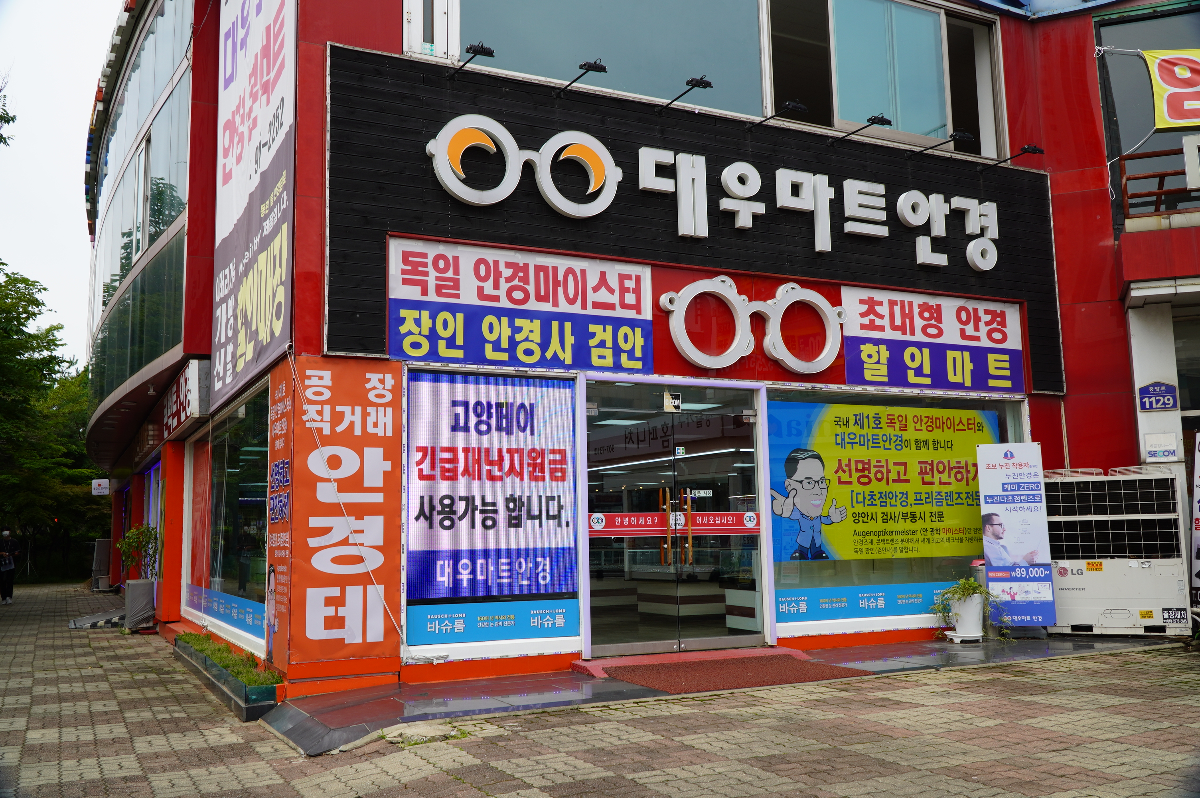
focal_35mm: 30
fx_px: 999
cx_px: 600
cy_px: 399
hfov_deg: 62.0
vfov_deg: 43.5
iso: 100
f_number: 9
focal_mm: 20
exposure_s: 1/125
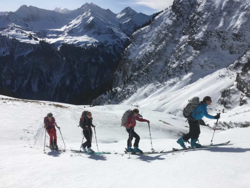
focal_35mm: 29
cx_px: 125
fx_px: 209
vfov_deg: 48.2
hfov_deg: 61.7
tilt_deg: -16.9
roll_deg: +0.5
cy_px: 94
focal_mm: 4.15
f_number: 2.2
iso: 25
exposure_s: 1/5128
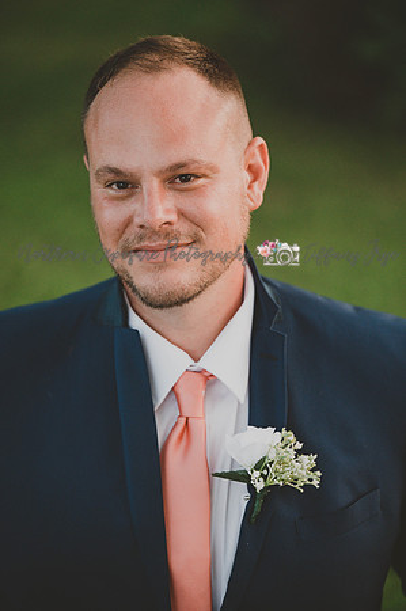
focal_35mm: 135
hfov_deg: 10.1
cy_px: 306
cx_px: 203
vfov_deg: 15.2
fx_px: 2289
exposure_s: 1/125
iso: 4500
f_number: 2.8
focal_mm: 135
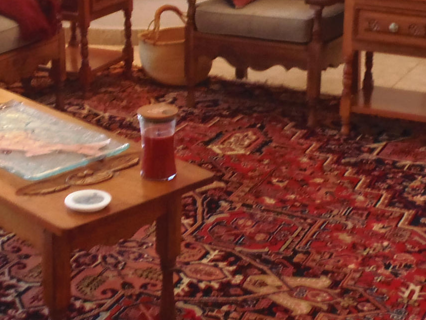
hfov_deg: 26.0
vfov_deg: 19.1
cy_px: 2
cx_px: 230
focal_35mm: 75
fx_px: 923
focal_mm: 4.3
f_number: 2.9
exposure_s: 1/8
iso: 200
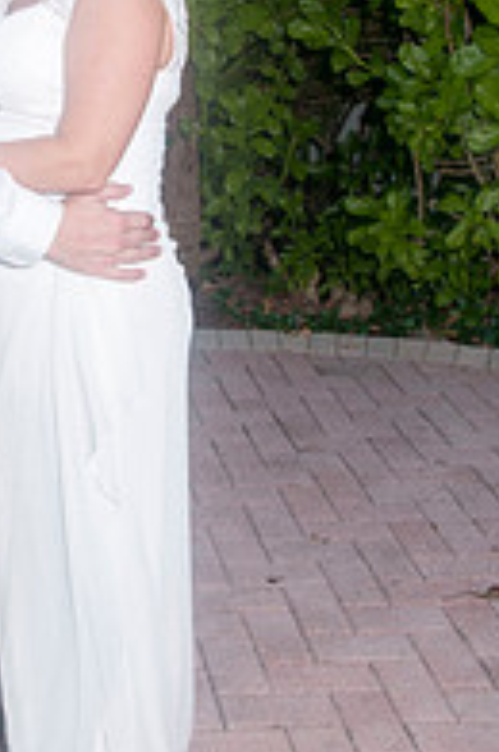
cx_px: 33
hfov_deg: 19.2
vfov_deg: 28.8
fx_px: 1440
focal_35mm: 69
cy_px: 180
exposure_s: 1/125
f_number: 9
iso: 200
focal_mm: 20
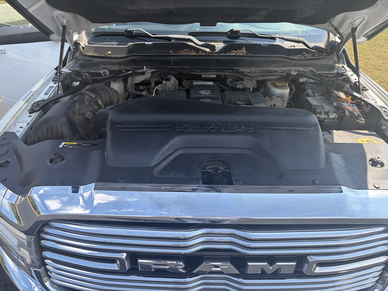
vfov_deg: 53.1
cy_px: 146
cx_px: 194
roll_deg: +1.7
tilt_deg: -32.2
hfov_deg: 67.3
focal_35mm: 26
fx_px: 291
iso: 50
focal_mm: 5.96
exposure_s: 1/1117
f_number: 1.6
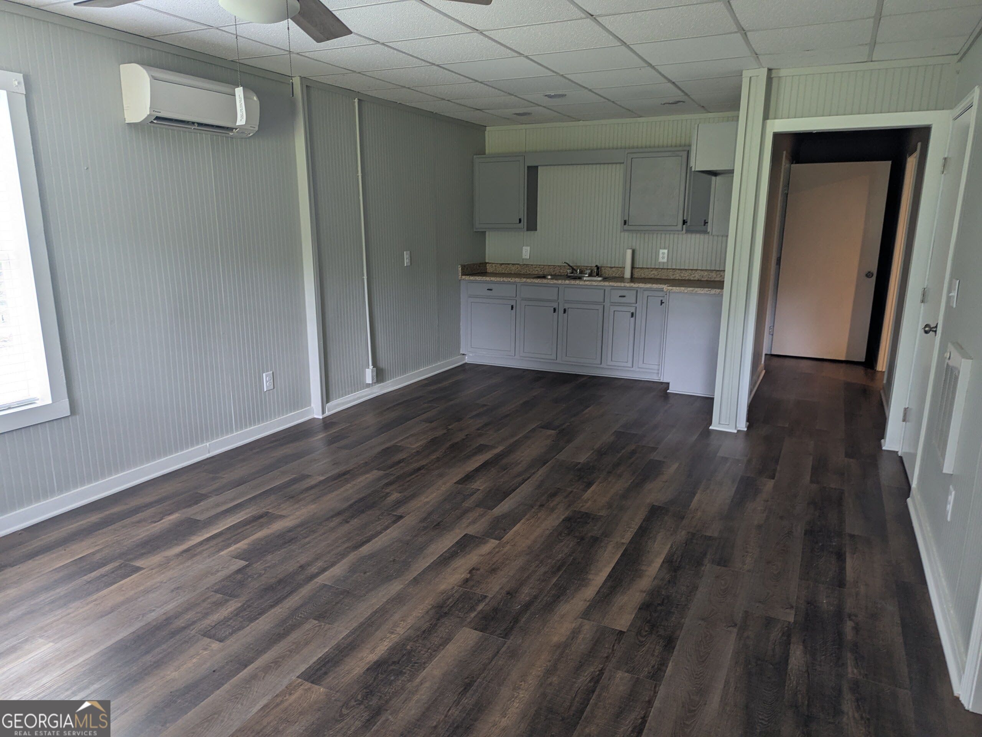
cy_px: 368
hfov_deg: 71.6
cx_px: 491
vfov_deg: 56.8
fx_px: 681
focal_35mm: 24
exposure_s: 1/25.2
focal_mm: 6.81
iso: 143
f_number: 1.85
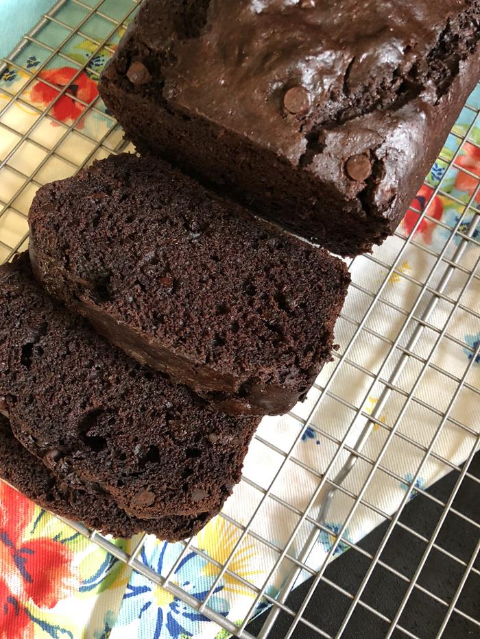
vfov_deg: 63.4
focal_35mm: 28
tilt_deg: -72.8
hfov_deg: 49.8
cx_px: 240
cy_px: 320
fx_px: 518
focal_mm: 4
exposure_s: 1/9
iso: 100
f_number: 1.8
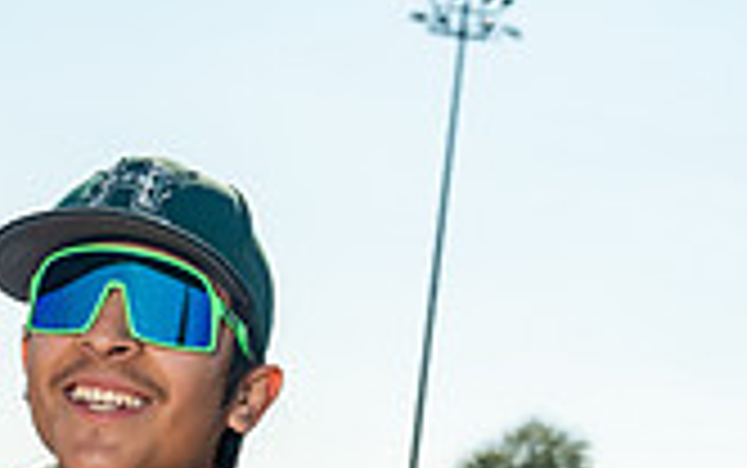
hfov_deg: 19.7
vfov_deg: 11.1
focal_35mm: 105
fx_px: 2139
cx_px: 198
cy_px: 1004
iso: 500
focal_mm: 38
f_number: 7.1
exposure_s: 1/200
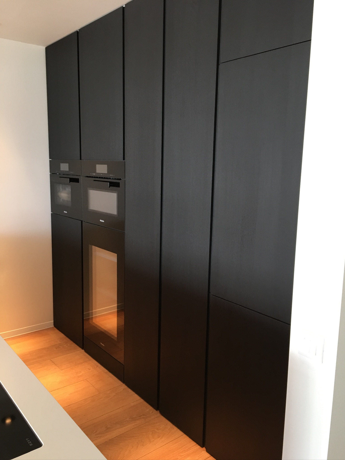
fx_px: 385
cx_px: 172
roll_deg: -0.7
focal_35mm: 29
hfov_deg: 48.2
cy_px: 230
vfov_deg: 61.7
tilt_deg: -8.4
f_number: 2.2
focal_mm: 4.15
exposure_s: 1/17
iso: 40
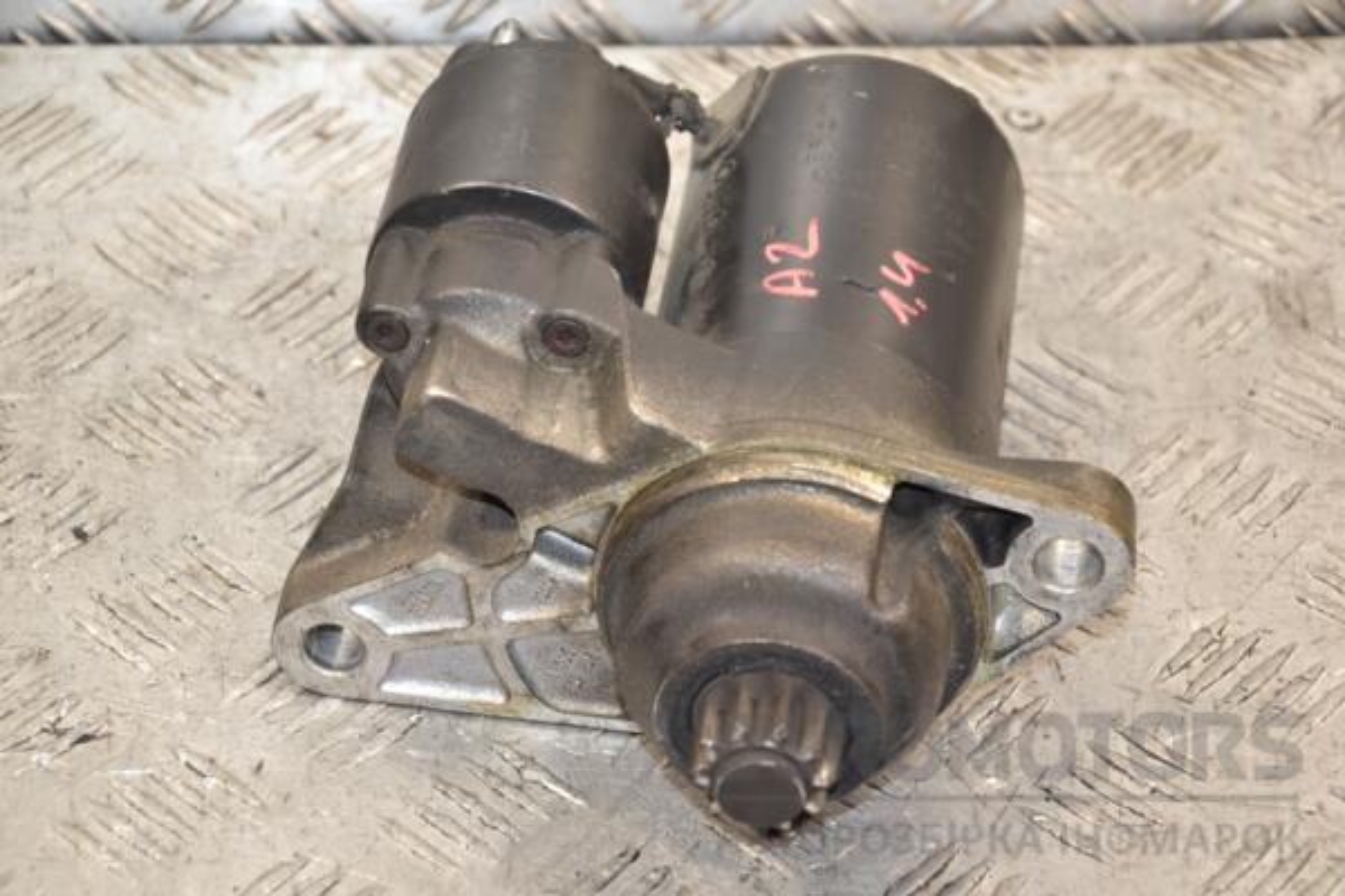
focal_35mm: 112
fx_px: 4203
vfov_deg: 12.2
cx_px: 672
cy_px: 448
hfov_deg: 18.2
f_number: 5.3
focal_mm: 75
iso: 800
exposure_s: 1/100
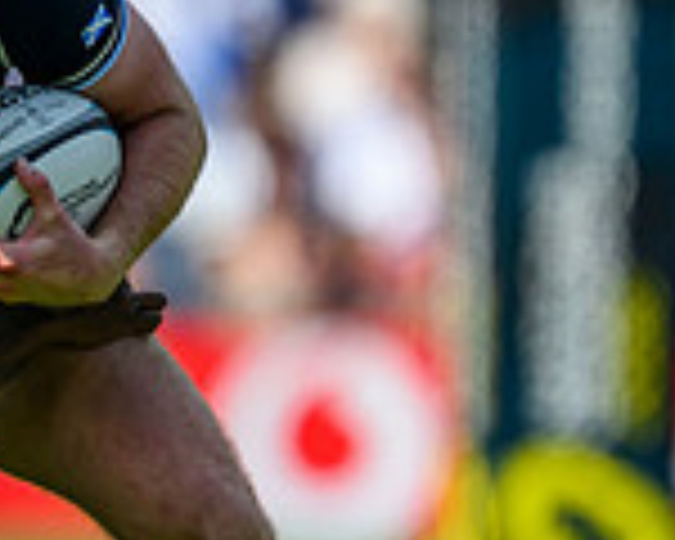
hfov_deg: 0.8
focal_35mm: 2537
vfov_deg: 0.6
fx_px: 50683
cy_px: 409
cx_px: -180
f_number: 4
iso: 250
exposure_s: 1/2000
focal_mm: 560
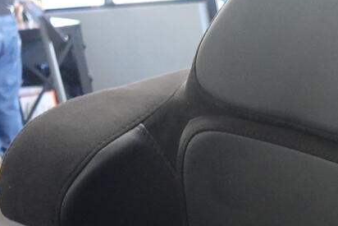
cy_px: 380
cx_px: 422
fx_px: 911
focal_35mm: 97
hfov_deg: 19.6
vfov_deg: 13.0
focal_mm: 7.6
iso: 800
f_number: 2
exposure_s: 1/80
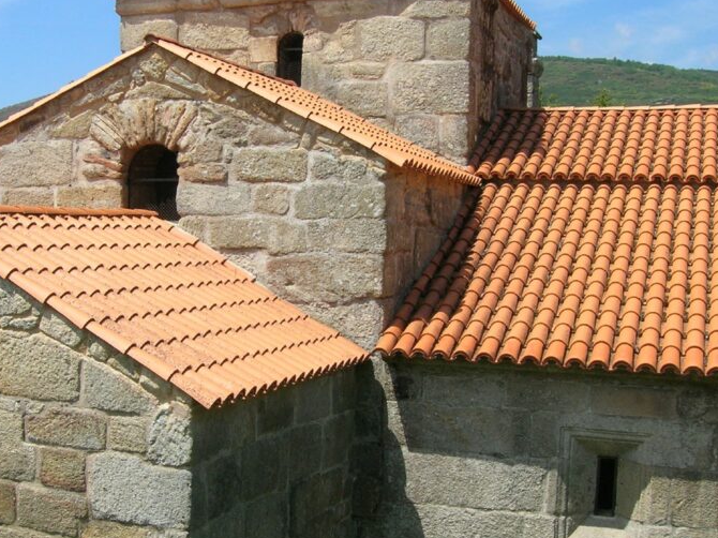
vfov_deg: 28.0
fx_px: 1078
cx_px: 311
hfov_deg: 36.8
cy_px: 279
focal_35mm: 52
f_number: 4.9
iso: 50
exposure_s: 1/381
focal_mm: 5.7
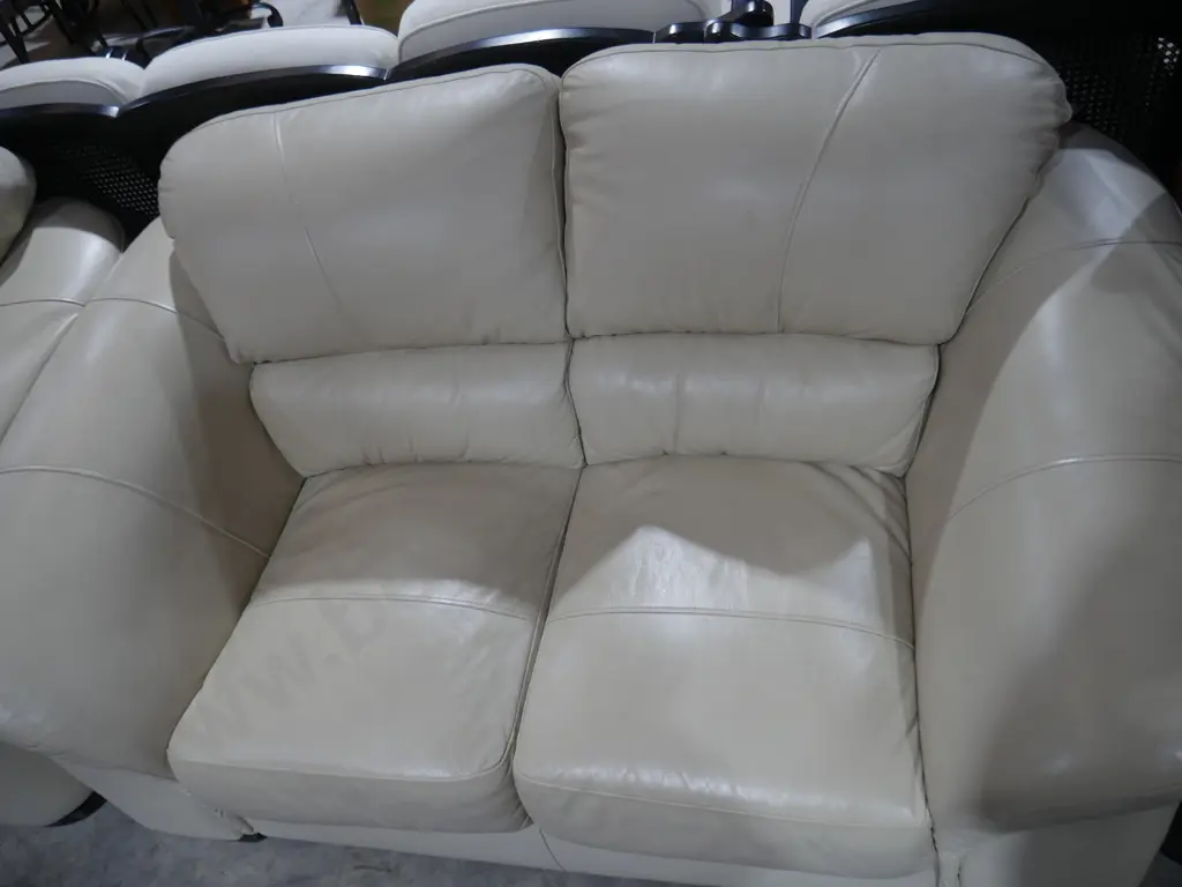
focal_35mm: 28
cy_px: 444
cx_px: 591
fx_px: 956
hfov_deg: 63.4
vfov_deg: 49.7
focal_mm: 14
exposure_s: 1/60
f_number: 3.5
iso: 320
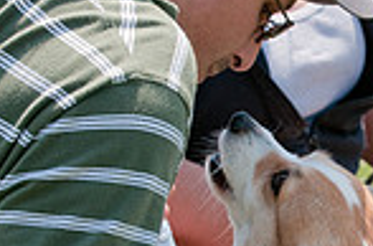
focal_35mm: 623
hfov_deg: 3.3
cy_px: 191
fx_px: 6434
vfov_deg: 2.2
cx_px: 398
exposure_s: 1/400
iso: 200
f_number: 5.6
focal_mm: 105
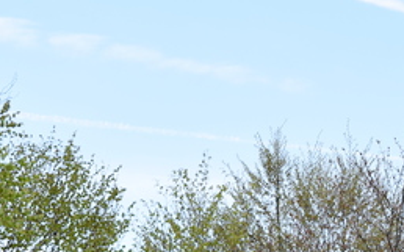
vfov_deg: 8.1
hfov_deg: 12.6
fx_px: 1772
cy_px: 279
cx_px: 515
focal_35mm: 161
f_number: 9
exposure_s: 1/320
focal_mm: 34
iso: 200
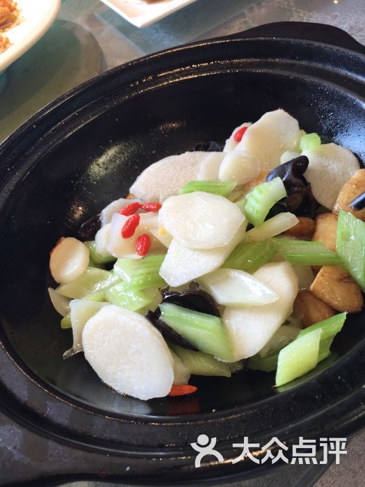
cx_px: 182
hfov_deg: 48.2
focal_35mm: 29
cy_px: 244
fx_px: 408
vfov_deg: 61.7
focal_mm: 4.15
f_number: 2.2
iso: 32
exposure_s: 1/50
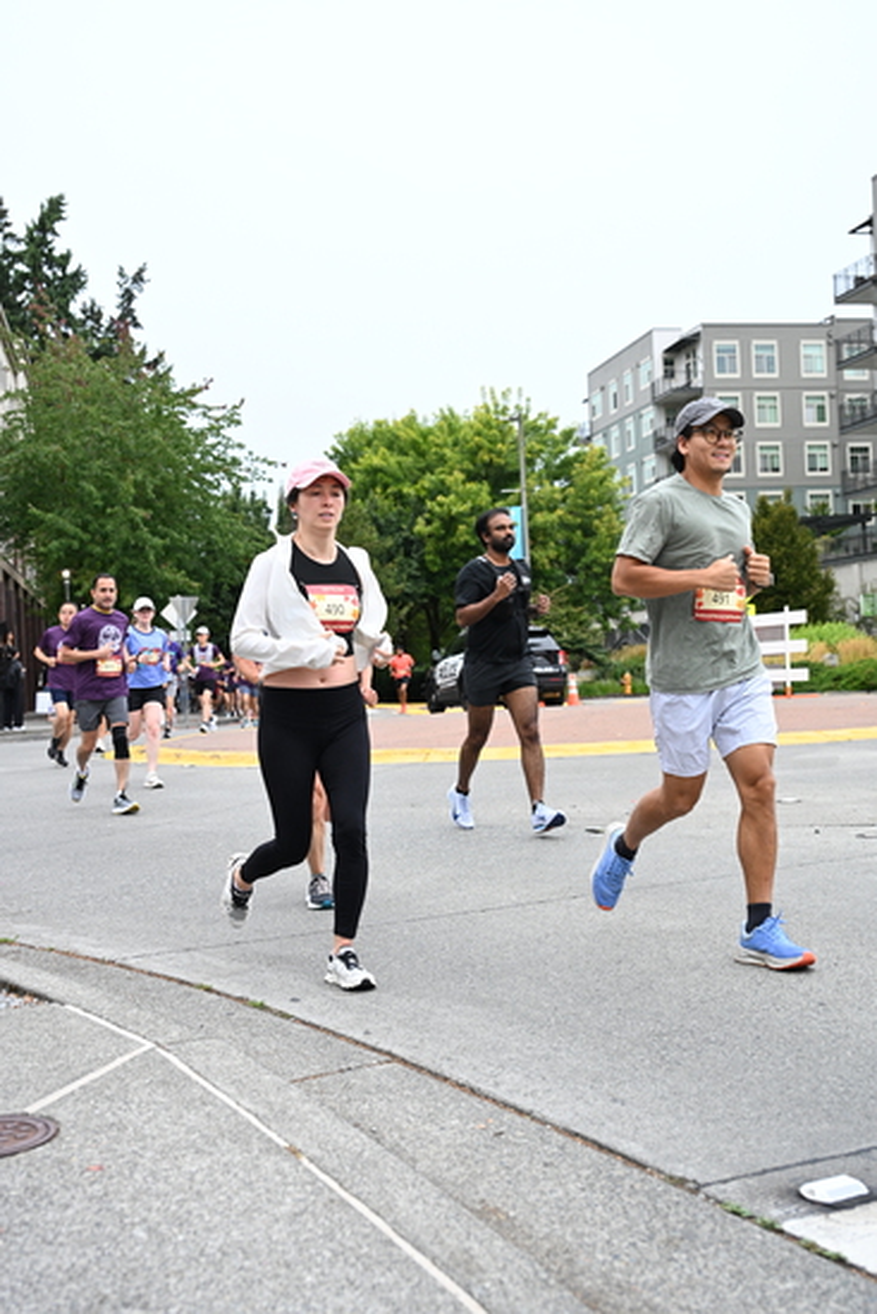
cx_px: 438
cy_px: 657
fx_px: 1497
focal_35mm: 41
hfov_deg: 32.6
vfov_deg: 47.4
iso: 1600
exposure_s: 1/800
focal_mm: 41
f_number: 4
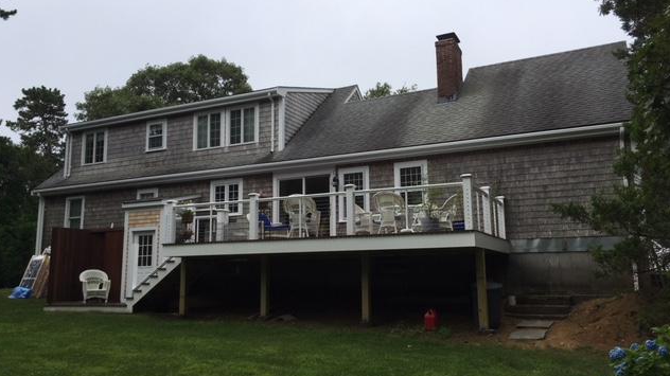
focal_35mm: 32
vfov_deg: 36.6
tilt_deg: +8.4
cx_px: 333
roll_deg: +0.3
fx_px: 568
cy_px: 180
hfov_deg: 61.0
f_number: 2.2
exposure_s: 1/1789
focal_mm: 4.15
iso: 25
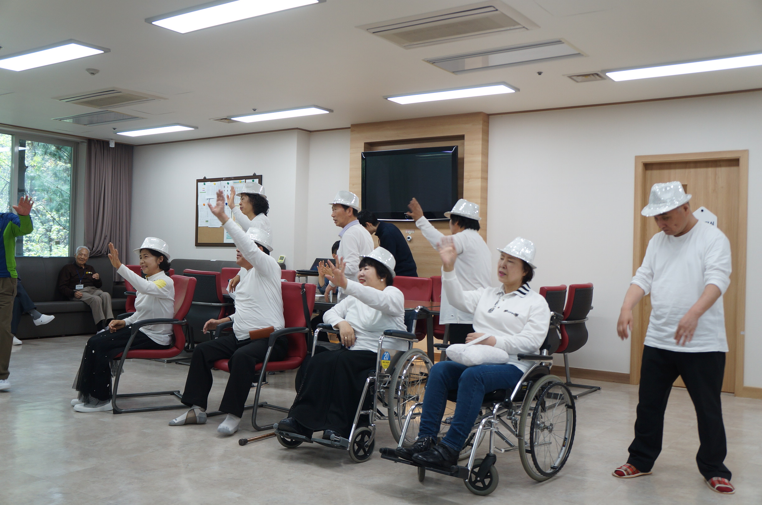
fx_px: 697
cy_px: 252
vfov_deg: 39.8
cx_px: 381
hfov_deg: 57.3
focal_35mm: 33
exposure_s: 1/60
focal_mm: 22
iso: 250
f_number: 4
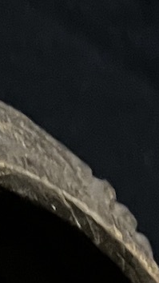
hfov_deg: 6.7
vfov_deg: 9.7
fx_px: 1320
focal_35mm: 176
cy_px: 822
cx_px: -145
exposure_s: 1/21
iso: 1000
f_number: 1.6
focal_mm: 5.1
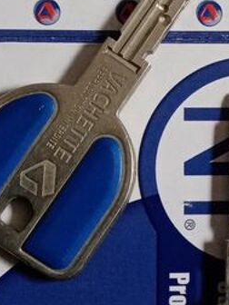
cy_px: 155
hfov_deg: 14.0
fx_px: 909
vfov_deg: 19.1
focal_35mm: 103
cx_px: 267
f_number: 1.8
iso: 383
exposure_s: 1/33.3
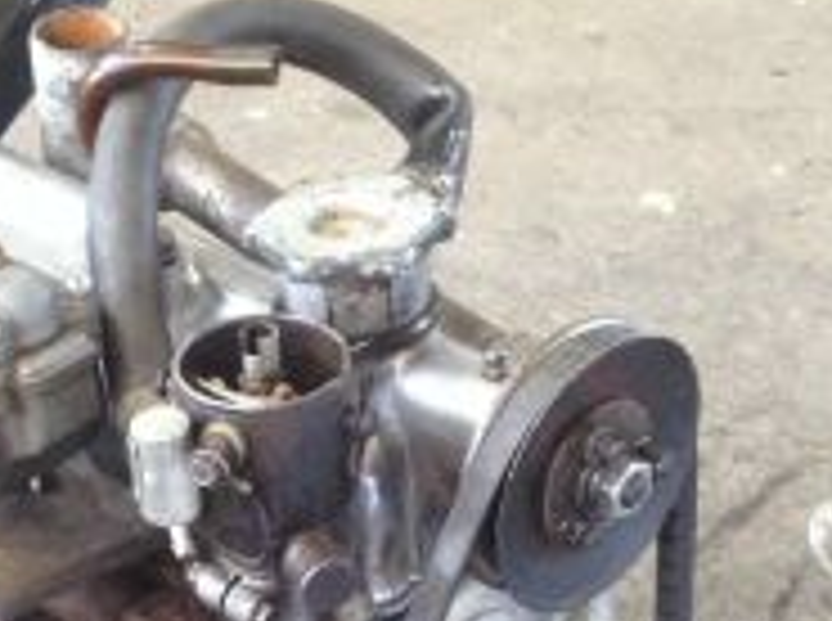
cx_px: 157
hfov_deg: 21.3
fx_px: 2183
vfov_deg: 15.8
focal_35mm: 91
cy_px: 670
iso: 250
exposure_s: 1/20
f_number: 2.4
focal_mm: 4.28
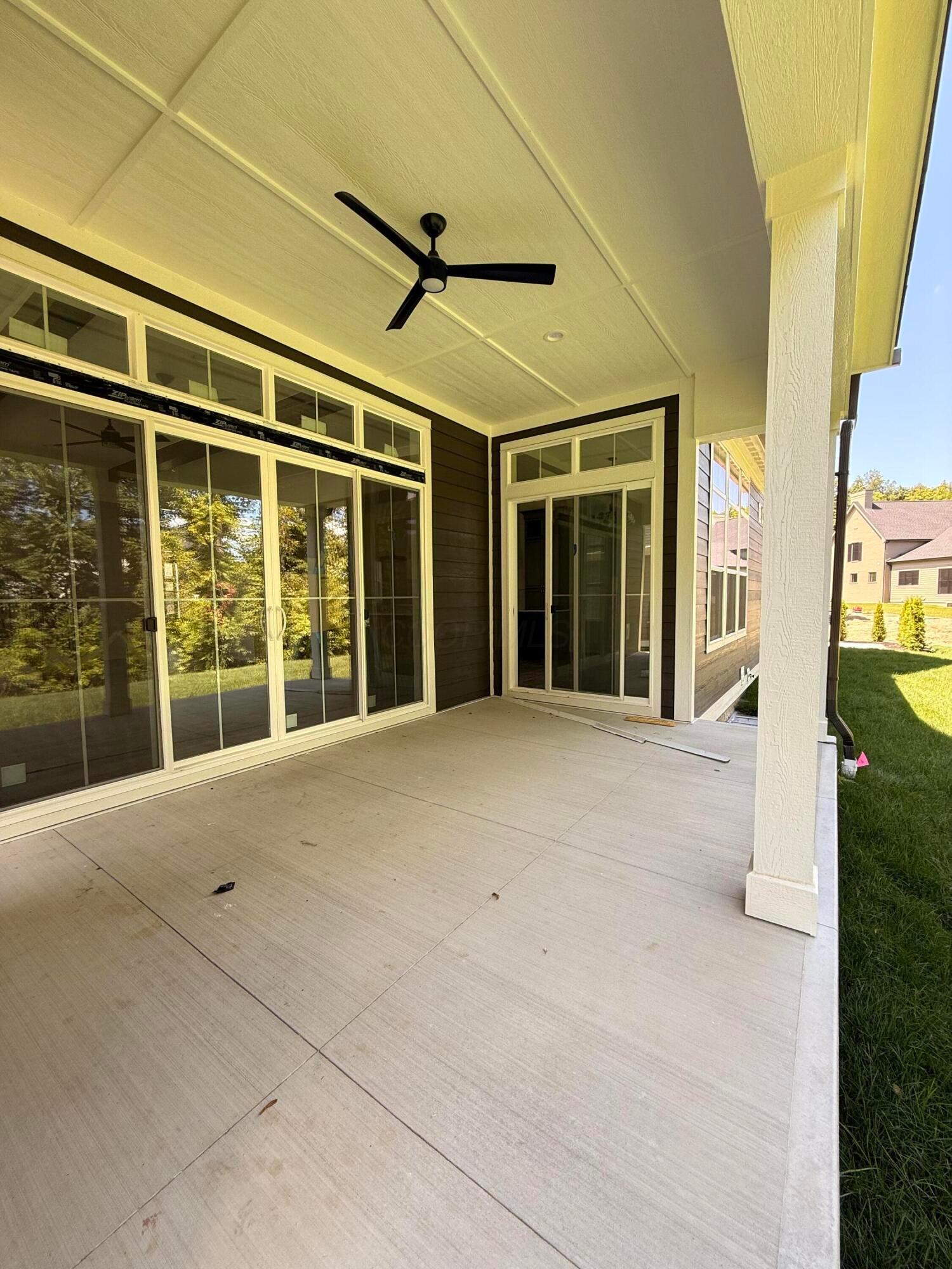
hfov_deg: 85.7
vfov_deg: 102.1
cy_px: 634
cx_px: 476
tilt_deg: -3.5
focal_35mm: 14
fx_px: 513
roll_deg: +0.4
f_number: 2.2
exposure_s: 1/110
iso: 40
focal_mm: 2.22
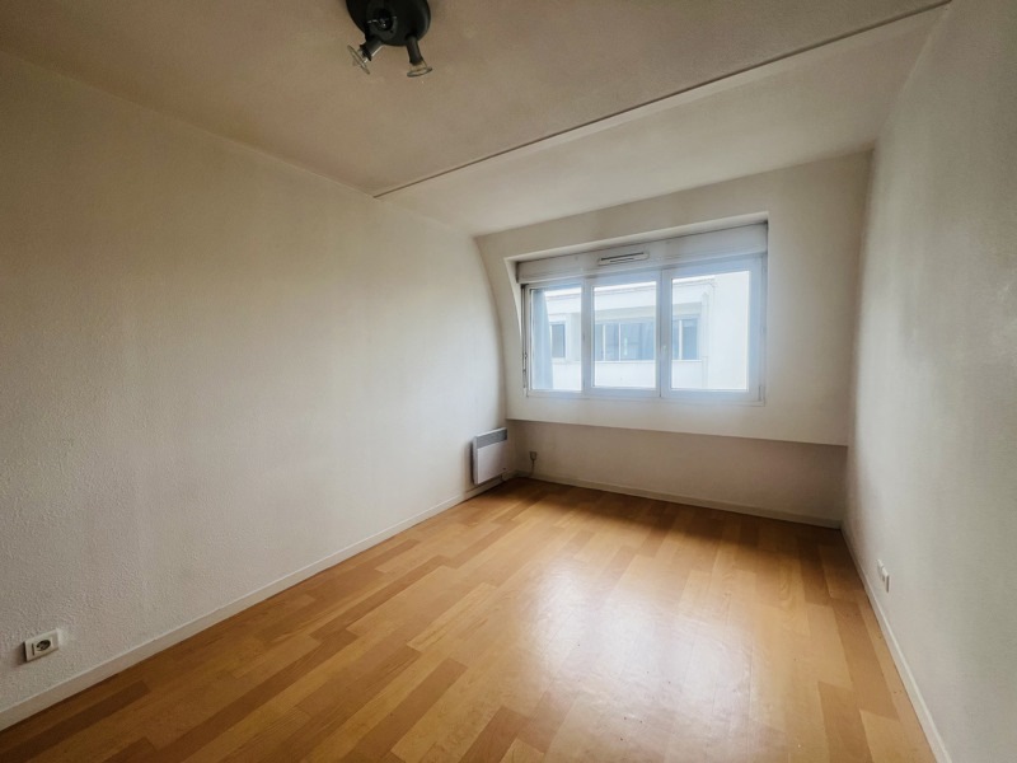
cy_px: 382
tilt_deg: -4.2
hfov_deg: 106.2
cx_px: 508
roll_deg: +1.3
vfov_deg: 89.9
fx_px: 382
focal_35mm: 13
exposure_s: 1/113
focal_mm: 1.57
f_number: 1.8
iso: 32
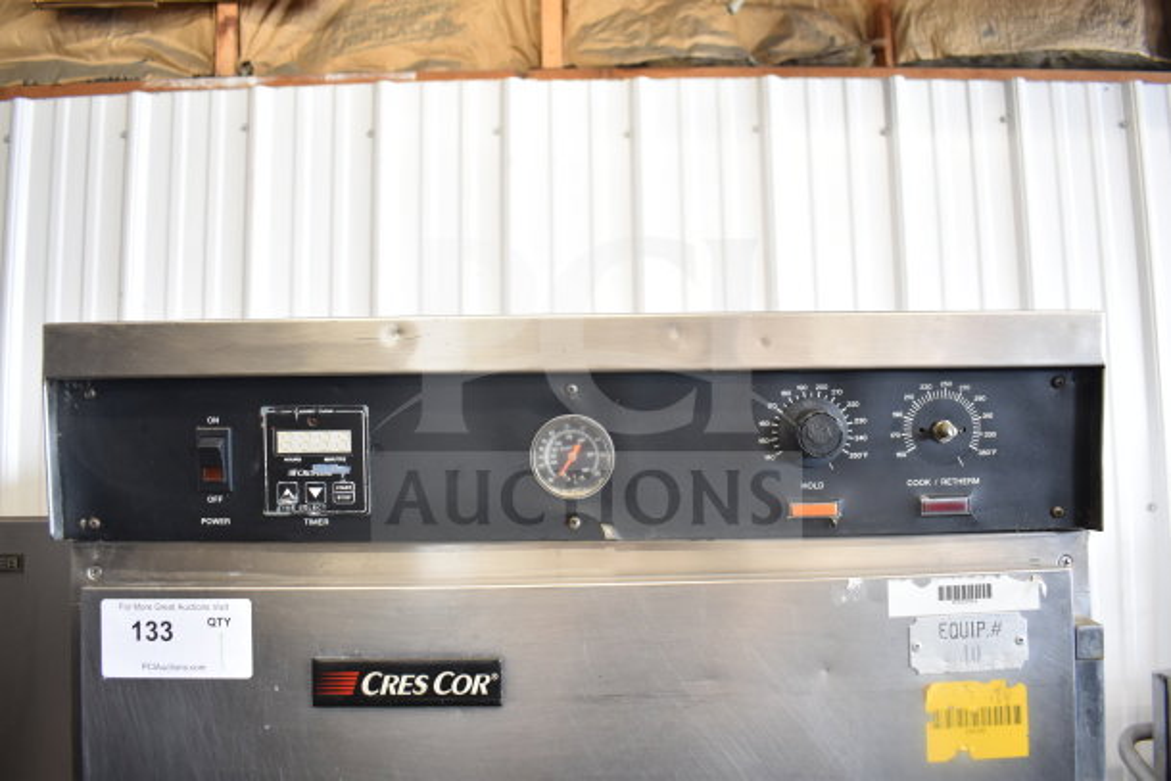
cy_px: 390
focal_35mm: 27
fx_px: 878
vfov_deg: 48.0
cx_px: 586
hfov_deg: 67.4
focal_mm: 18
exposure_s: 1/30
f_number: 3.5
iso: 500
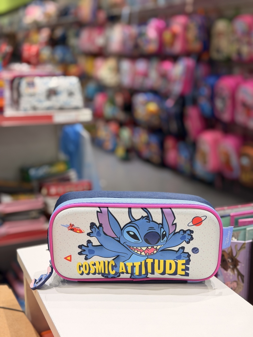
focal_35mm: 48
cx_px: 126
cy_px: 168
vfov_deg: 39.7
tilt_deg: -14.3
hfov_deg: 30.3
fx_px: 468
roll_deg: -0.2
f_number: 1.78
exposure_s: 1/100
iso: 125
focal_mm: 6.76
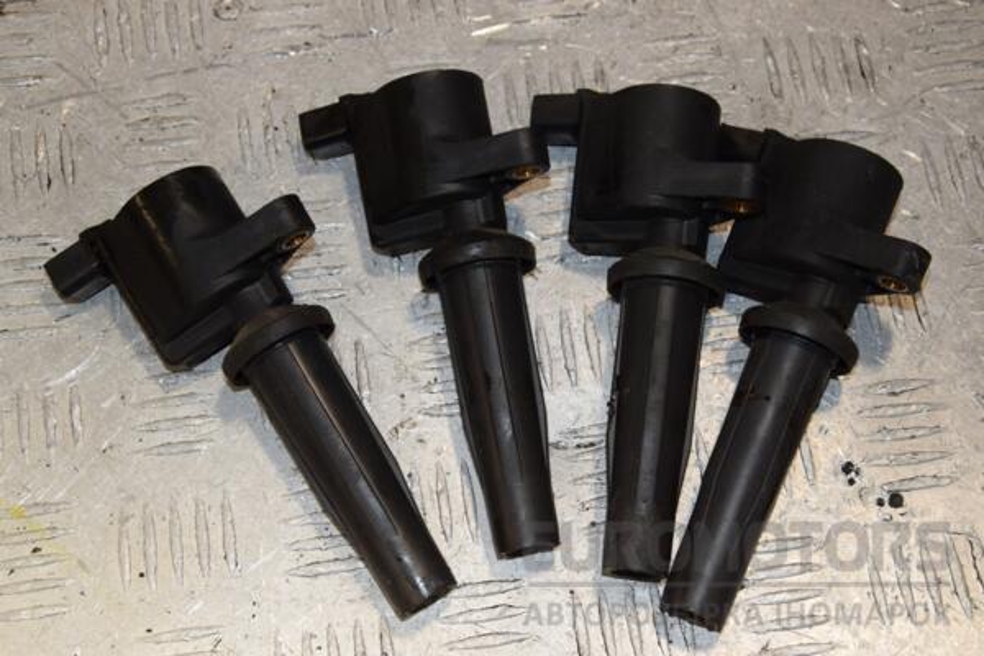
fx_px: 1845
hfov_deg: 29.9
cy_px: 328
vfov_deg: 20.2
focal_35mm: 68
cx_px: 492
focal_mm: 45
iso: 800
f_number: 8
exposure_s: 1/200
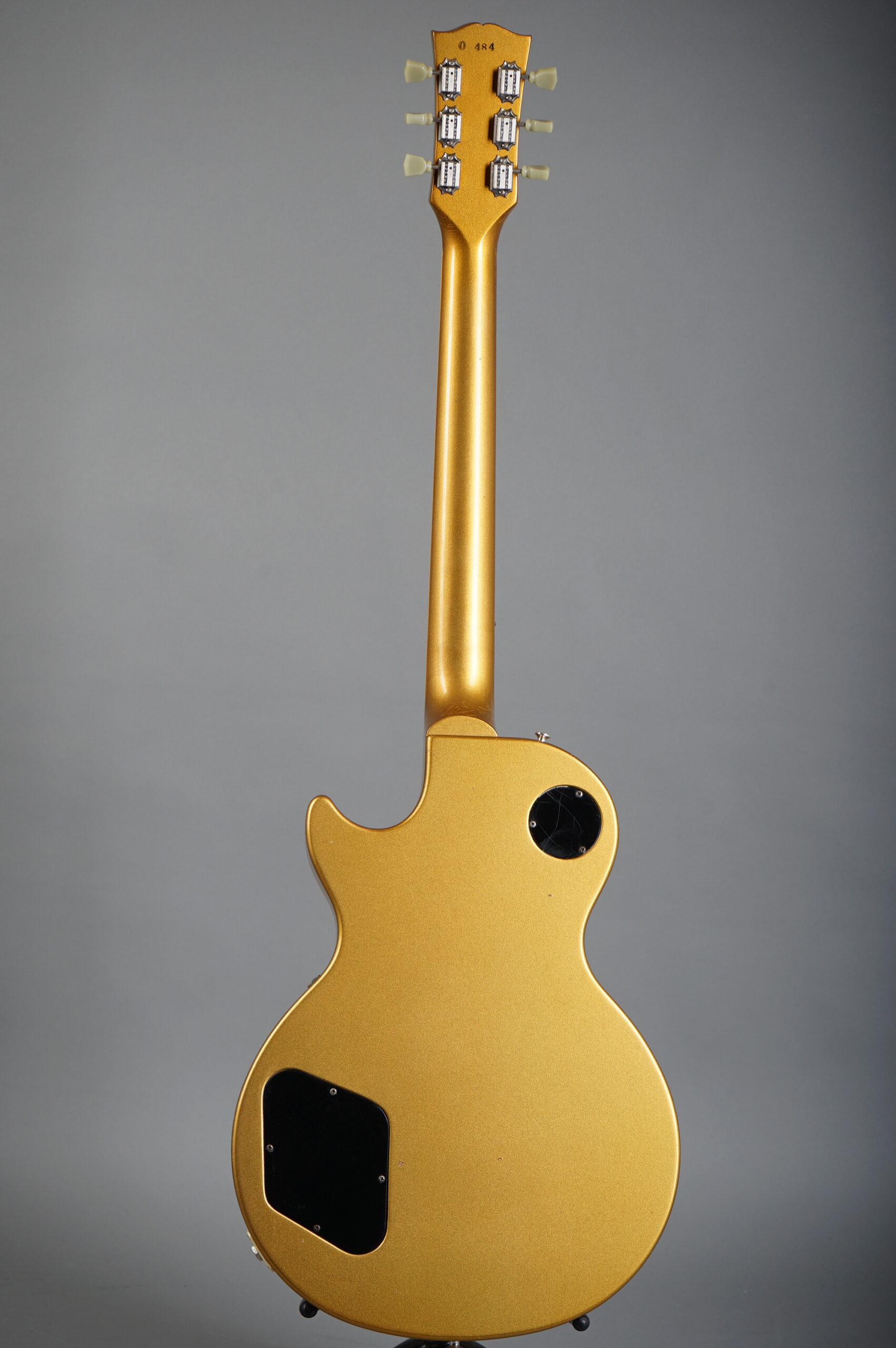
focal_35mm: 70
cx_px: 448
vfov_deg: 28.9
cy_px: 674
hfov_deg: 19.4
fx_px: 2618
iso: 125
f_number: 8
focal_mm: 70
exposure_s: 1/160
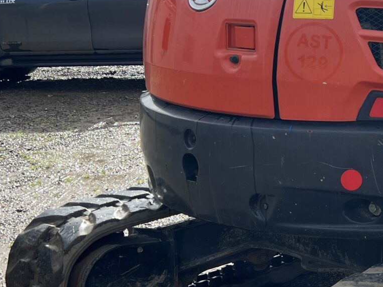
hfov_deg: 21.1
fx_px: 963
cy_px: 74
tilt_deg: -6.9
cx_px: 449
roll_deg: -0.7
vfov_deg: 16.9
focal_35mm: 87
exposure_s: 1/3077
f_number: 1.5
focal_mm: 5.7
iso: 50
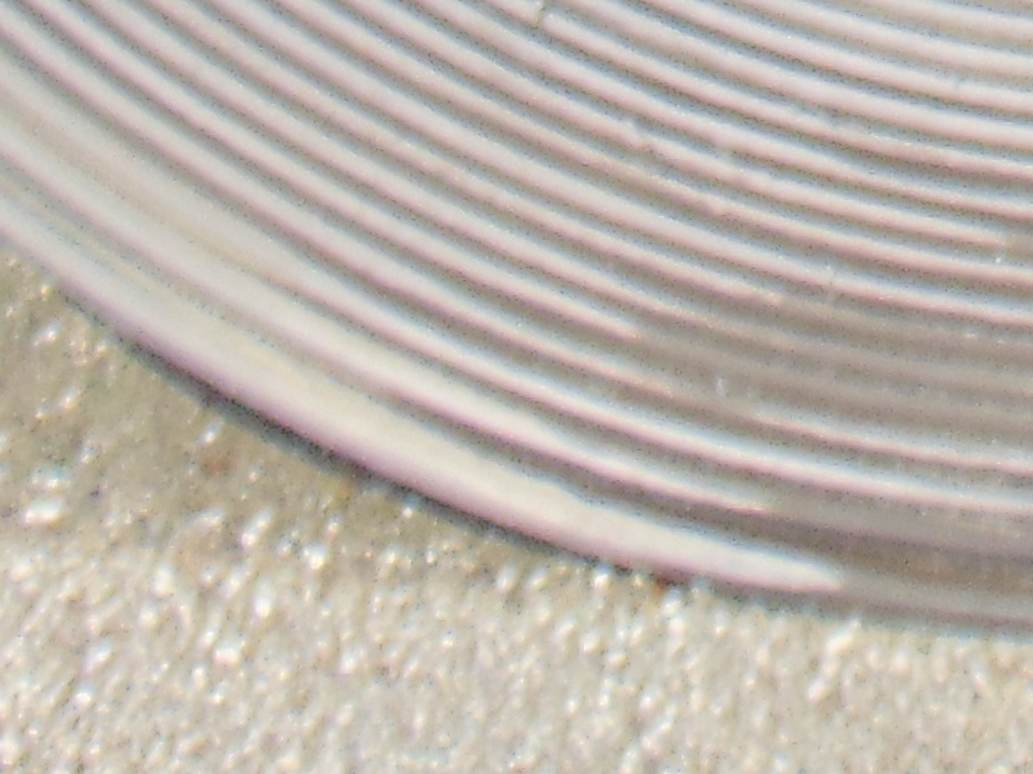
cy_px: -1404
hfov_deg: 12.3
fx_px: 4654
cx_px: 1327
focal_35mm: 156
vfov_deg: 8.3
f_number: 3
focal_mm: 4.5
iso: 80
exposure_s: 1/500
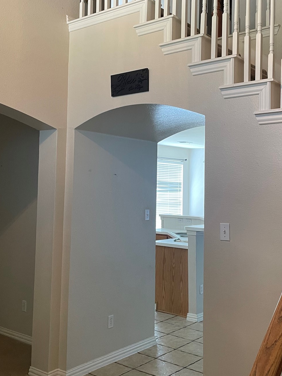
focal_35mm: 41
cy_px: 160
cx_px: 147
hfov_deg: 35.1
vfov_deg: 45.6
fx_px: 445
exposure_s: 1/60
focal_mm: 4.2
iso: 125
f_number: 1.6
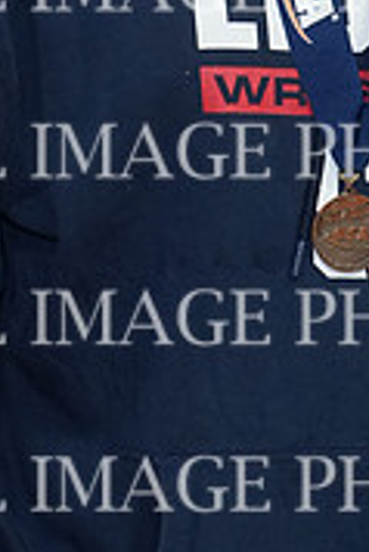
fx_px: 4956
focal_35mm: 323
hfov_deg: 4.3
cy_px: -99
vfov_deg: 6.3
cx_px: 274
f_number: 8
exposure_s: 1/125
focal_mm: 66
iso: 2000
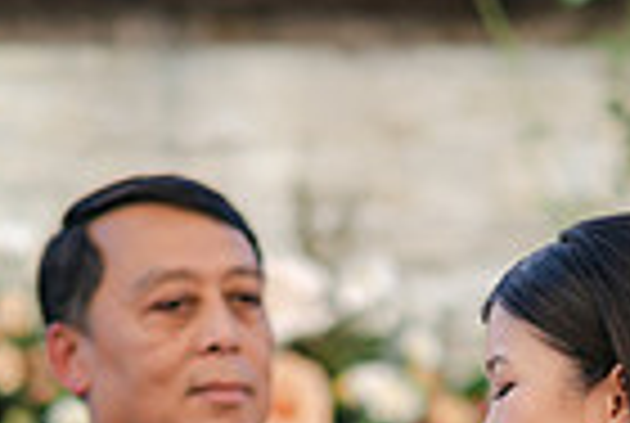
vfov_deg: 3.1
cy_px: 668
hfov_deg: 4.7
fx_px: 7699
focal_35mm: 439
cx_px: 230
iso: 64
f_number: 1.4
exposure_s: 1/2500
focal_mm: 105
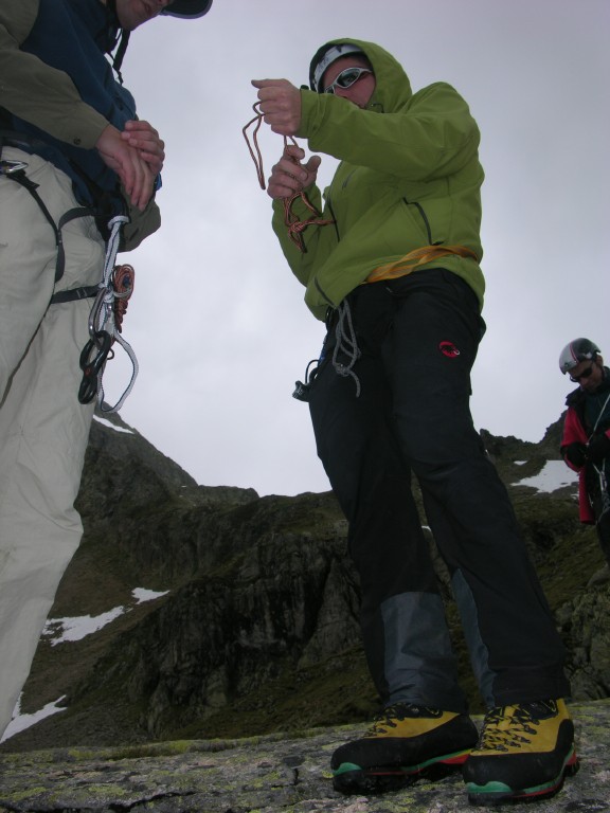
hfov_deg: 40.7
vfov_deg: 52.6
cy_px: 406
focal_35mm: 35
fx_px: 822
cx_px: 305
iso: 50
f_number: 6.3
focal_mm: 8.9
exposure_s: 1/340
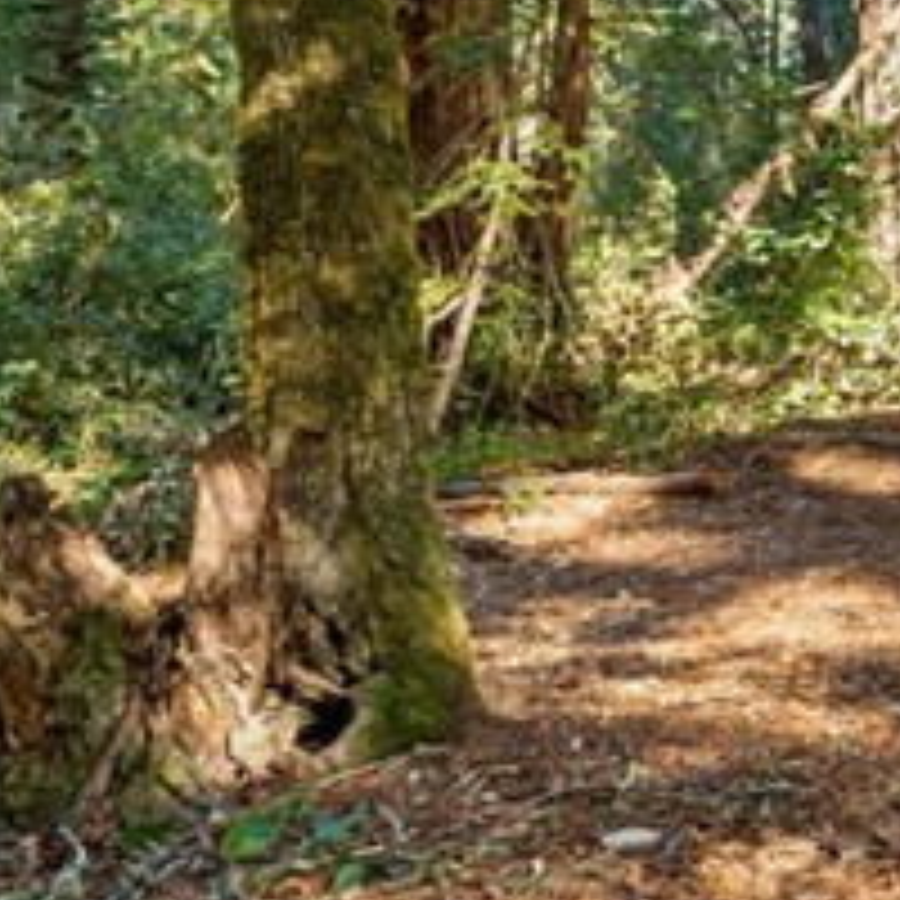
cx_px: 1778
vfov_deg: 27.0
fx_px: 1794
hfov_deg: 18.7
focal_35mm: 61
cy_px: 61
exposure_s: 1/2.5
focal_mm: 14
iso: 200
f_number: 8
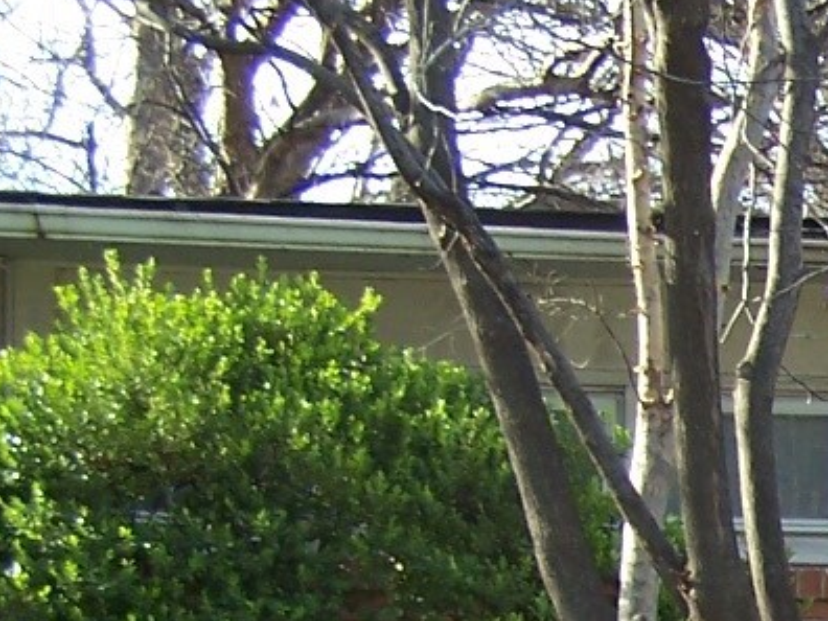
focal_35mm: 149
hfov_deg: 12.0
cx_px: 1600
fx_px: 3564
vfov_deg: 9.7
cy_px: 937
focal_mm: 6.3
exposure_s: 1/125
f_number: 2.8
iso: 80
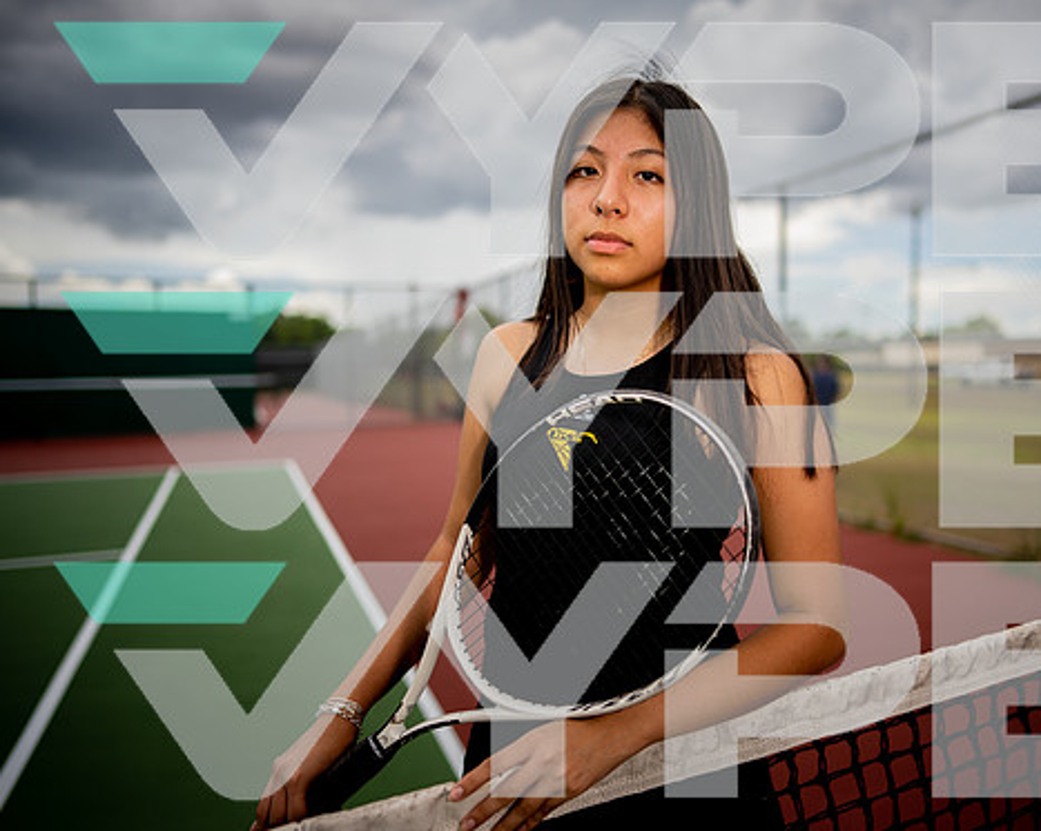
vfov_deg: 51.5
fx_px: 862
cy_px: 411
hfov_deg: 61.7
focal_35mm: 28
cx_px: 629
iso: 50
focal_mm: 24
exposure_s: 1/2000
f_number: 1.4
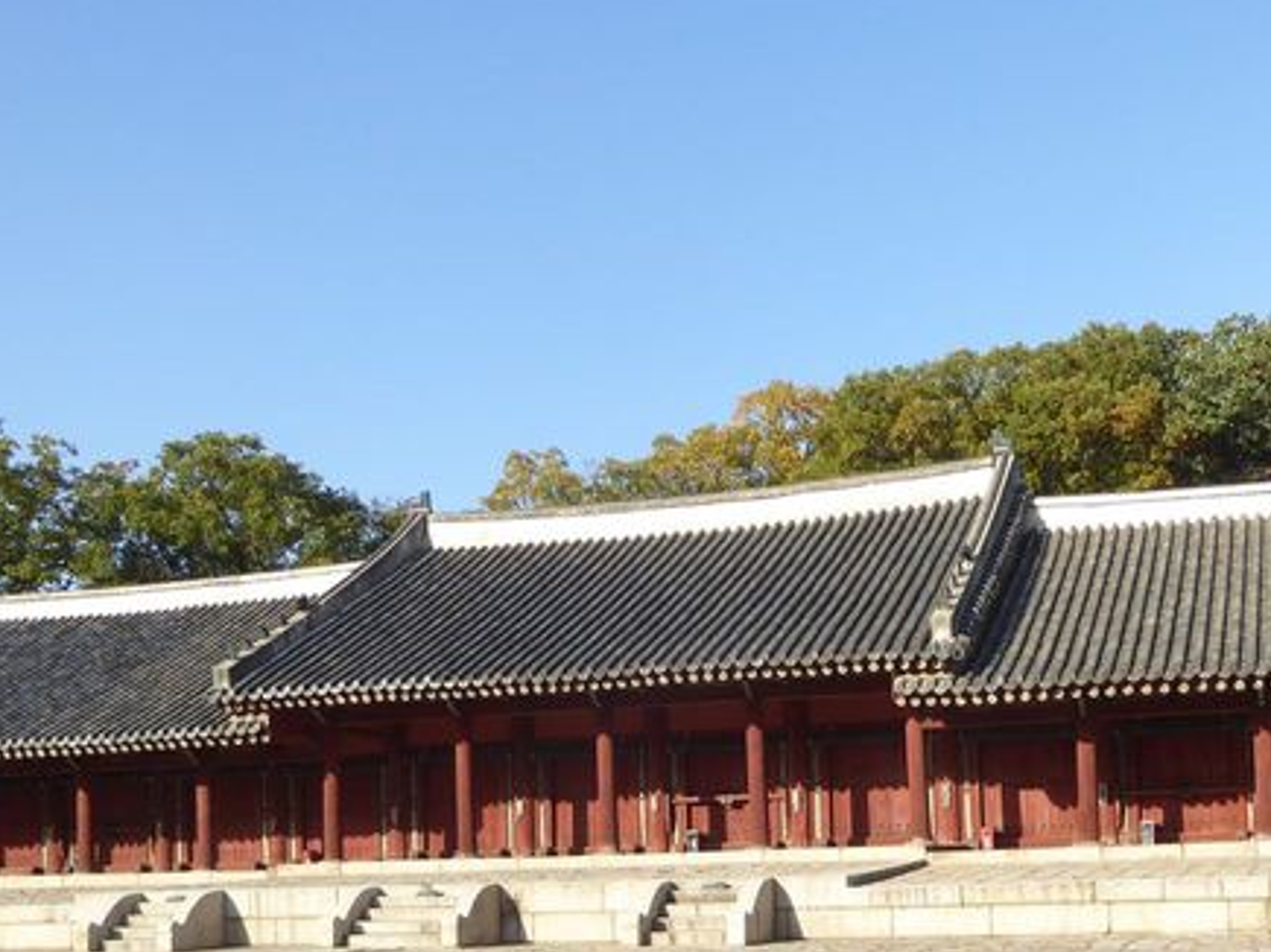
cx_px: 815
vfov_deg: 30.4
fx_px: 1689
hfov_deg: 40.9
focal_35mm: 46
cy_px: 812
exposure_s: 1/500
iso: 80
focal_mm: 4.3
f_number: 3.3
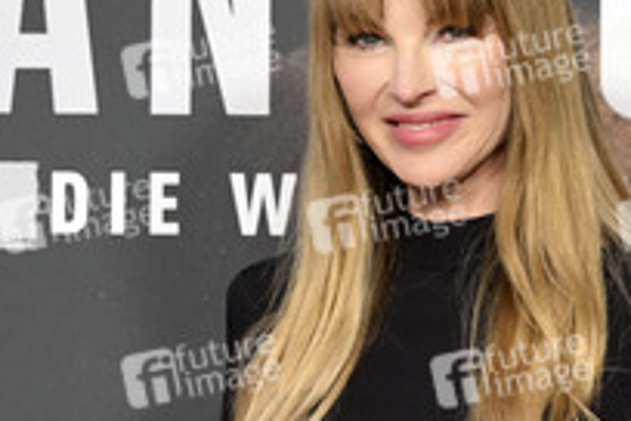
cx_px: 428
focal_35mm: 166
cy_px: 294
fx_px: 2909
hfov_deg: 12.4
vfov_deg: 8.3
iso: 2000
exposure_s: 1/200
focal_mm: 75
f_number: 5.6
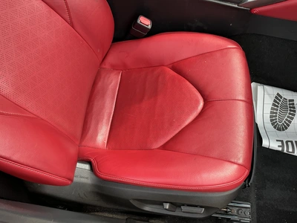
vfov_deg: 49.7
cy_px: 112
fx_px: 240
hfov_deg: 63.4
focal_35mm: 28
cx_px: 148
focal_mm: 3
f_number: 1.8
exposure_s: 1/122
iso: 25
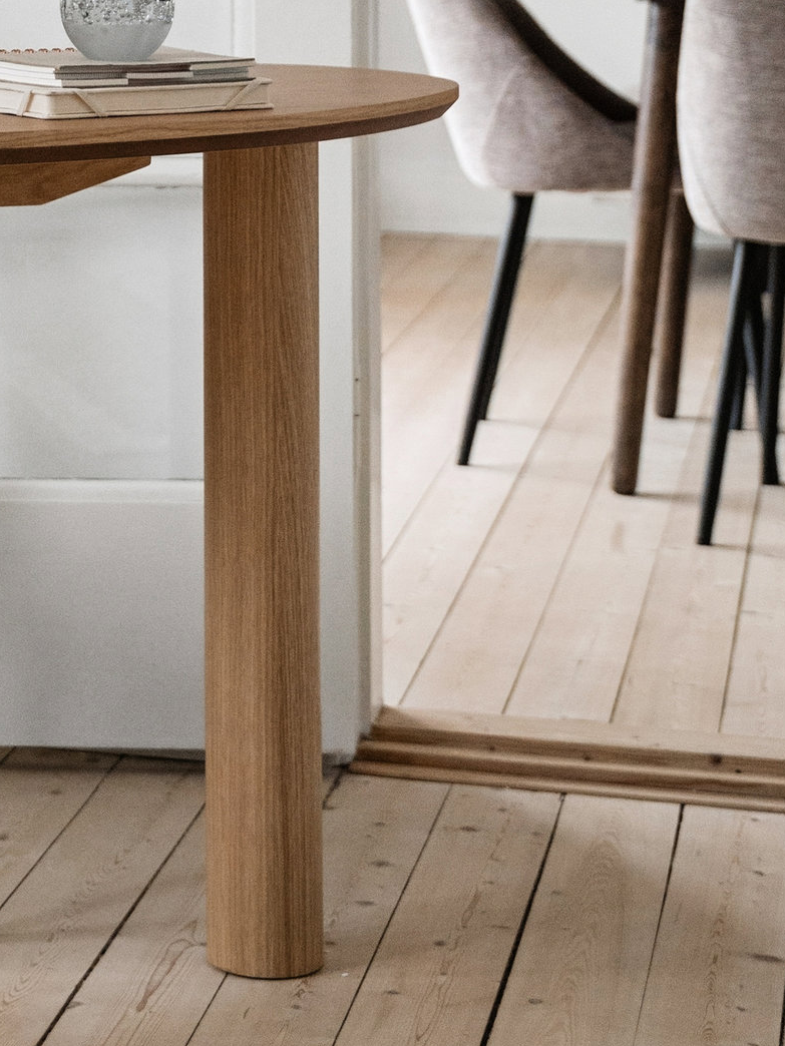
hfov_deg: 12.4
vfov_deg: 16.2
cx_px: -187
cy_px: -253
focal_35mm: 116
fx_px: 3507
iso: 4000
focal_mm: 42
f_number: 2.8
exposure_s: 1/160
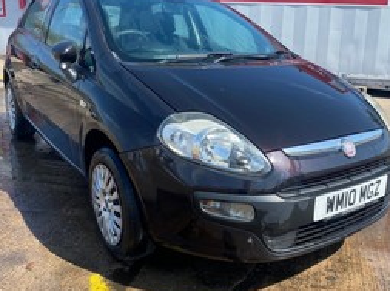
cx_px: 231
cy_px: 114
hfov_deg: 51.1
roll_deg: -2.1
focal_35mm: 36
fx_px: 405
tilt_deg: -13.1
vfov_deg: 39.4
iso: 32
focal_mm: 4.25
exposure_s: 1/1287
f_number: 1.8
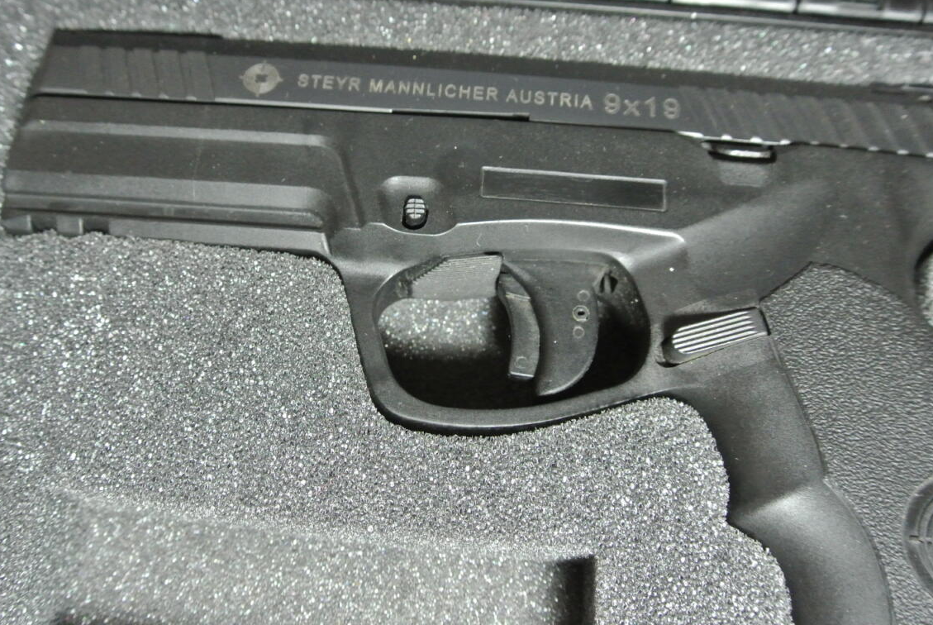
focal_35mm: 34
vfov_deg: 39.0
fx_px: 882
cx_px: 413
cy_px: 324
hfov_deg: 55.6
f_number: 3.5
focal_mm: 11.4
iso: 1800
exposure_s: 1/30
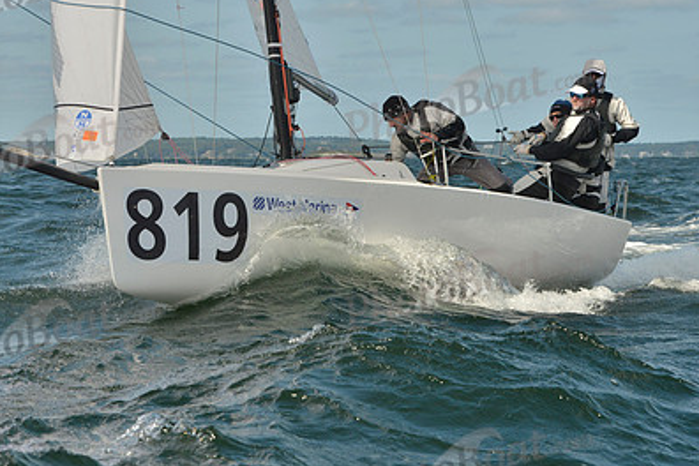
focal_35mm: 139
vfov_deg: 9.9
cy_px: 218
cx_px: 254
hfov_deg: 14.7
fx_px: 2699
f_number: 11
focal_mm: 95
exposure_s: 1/1000
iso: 400
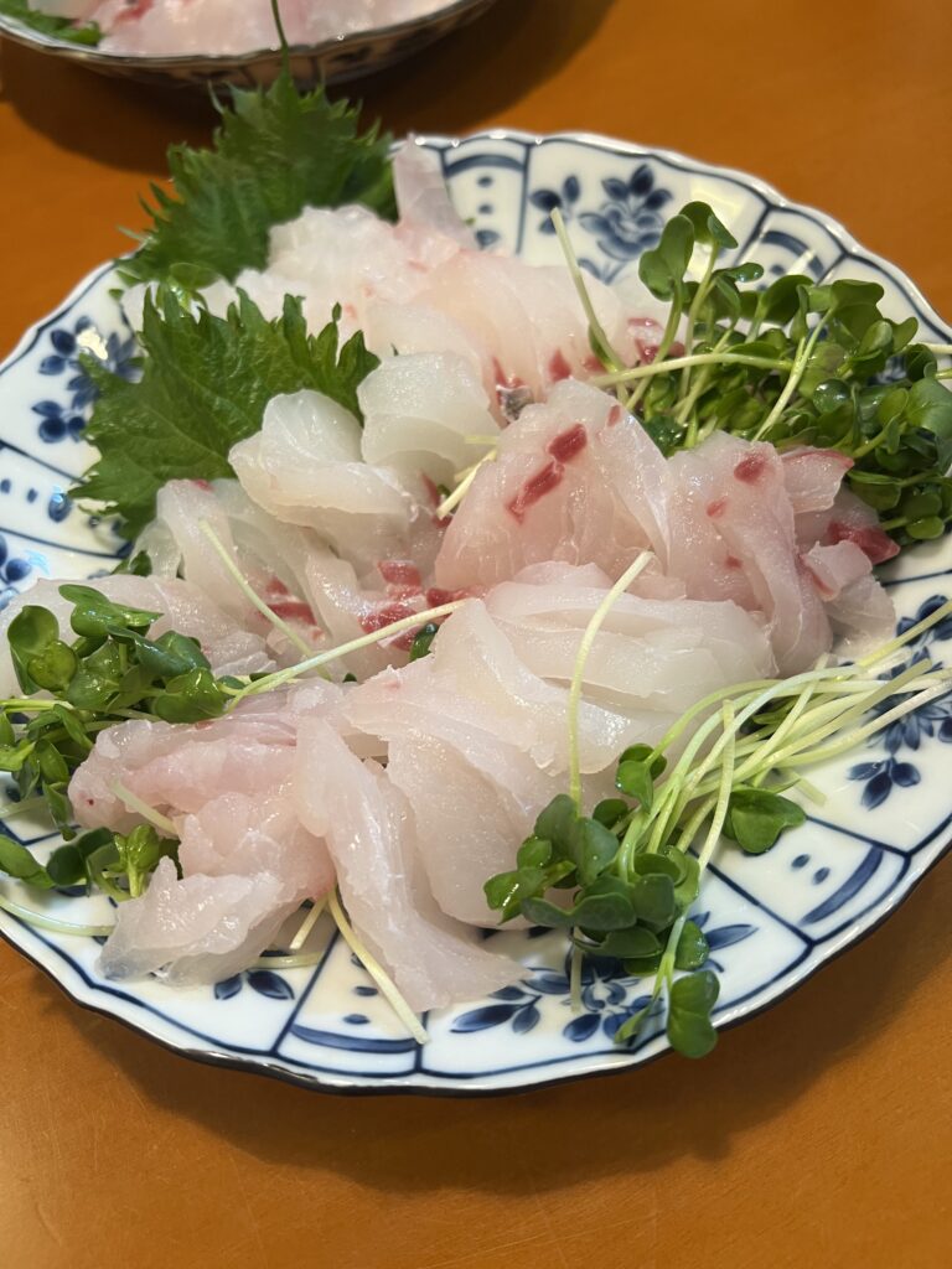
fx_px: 953
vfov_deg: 67.3
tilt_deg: -59.6
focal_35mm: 26
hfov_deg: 53.1
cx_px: 476
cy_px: 634
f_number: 1.5
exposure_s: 1/71
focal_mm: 5.7
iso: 125
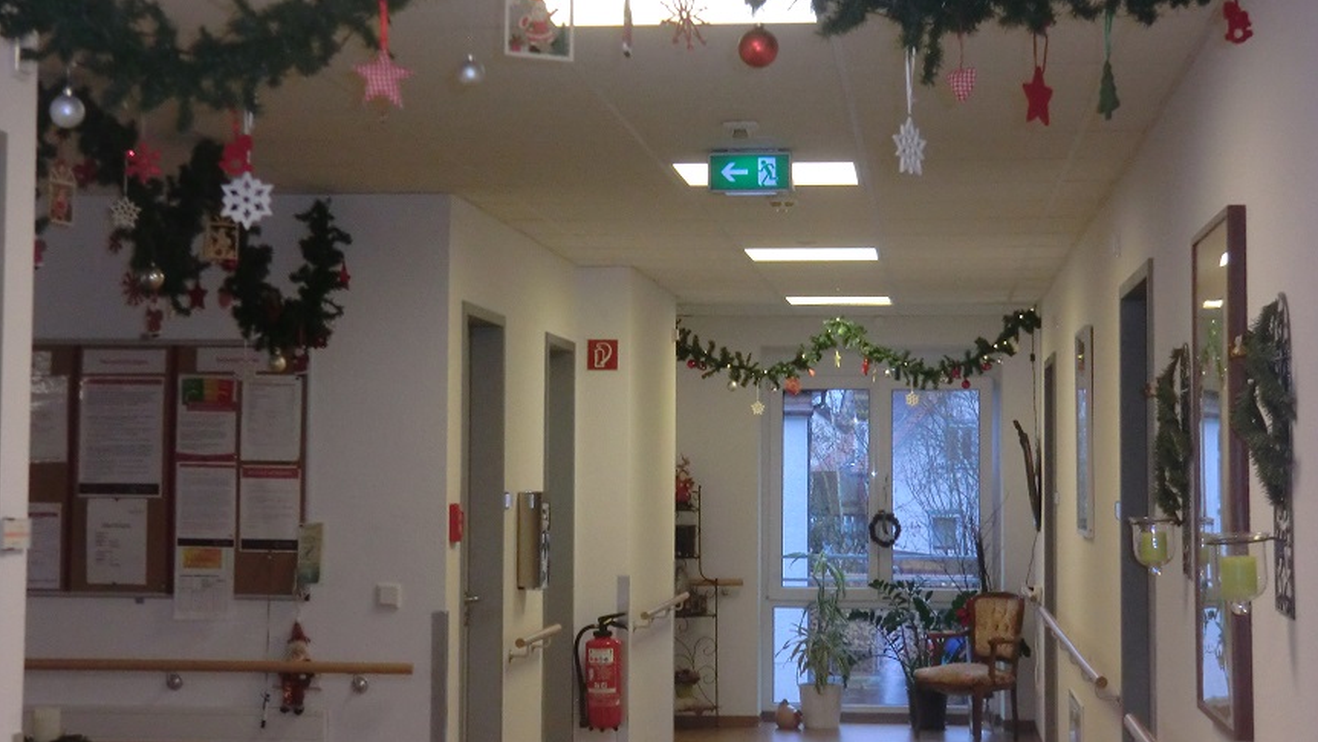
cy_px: 263
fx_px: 2481
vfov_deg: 17.0
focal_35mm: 71
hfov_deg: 29.7
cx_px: 659
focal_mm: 11.6
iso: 400
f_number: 4.4
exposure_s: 1/60
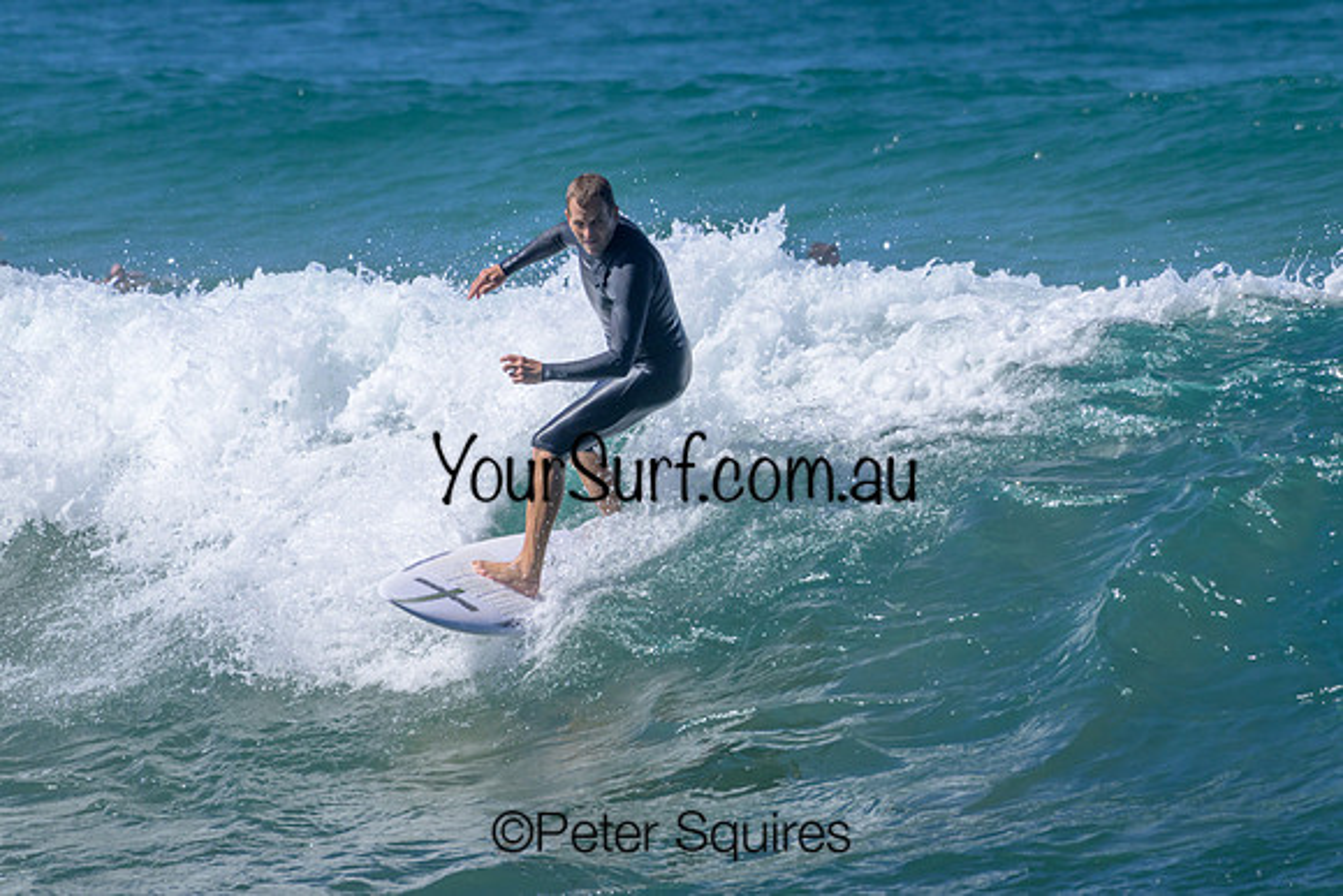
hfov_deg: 4.1
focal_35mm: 500
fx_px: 18656
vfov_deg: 2.8
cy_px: 448
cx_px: 672
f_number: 11
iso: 560
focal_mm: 500
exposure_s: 1/2000
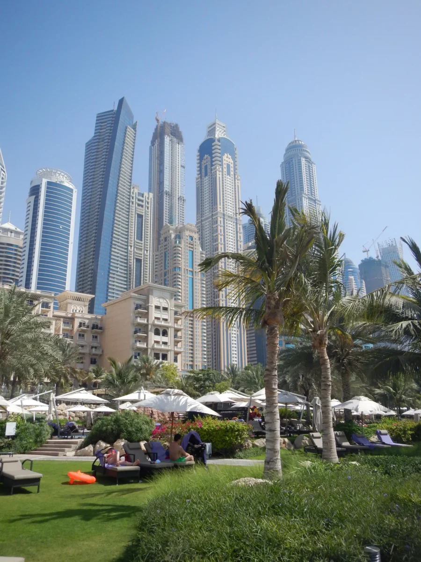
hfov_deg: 49.7
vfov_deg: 63.4
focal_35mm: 28
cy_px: 281
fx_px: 454
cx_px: 210
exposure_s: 1/1250
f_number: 3.9
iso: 125
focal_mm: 5
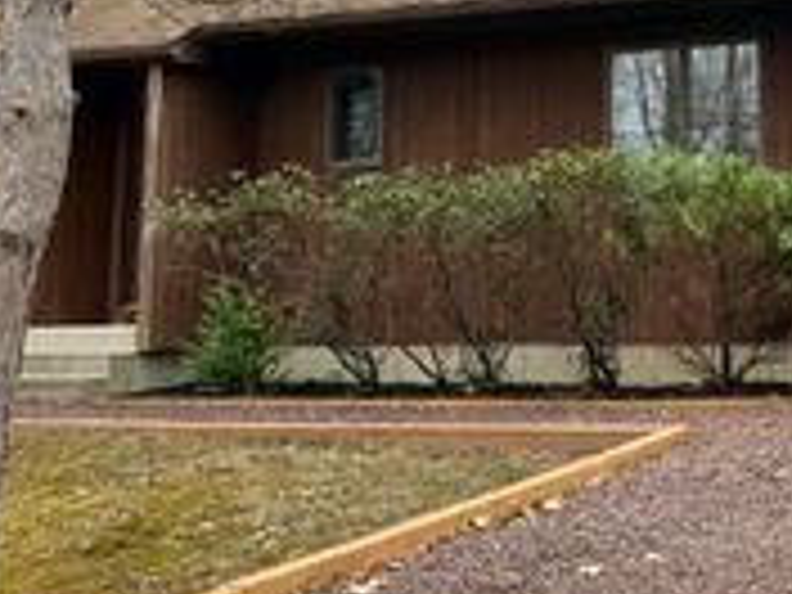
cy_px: 65
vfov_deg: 21.2
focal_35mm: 68
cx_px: 788
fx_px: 1556
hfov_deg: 27.0
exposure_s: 1/273
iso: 100
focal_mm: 6.76
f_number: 1.78
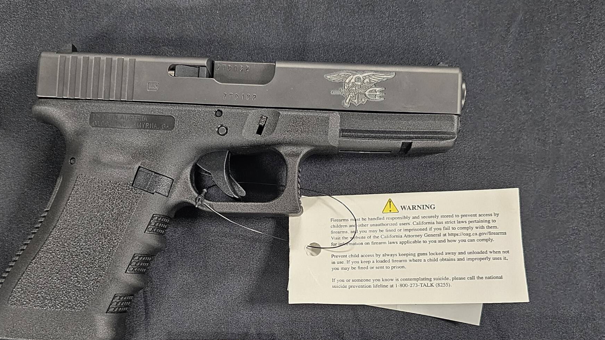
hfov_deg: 54.0
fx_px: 594
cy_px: 239
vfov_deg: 31.6
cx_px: 300
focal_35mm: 37
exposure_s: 1/60.2
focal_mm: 6.3
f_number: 1.7
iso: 640
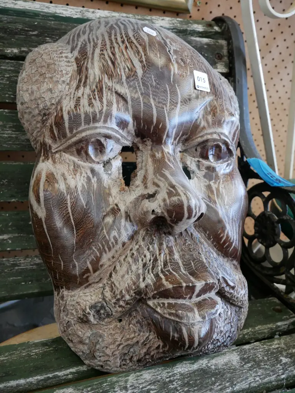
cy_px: 196
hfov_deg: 41.8
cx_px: 148
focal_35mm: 34
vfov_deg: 54.0
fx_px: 386
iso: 1600
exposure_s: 1/60
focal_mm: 17
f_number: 4
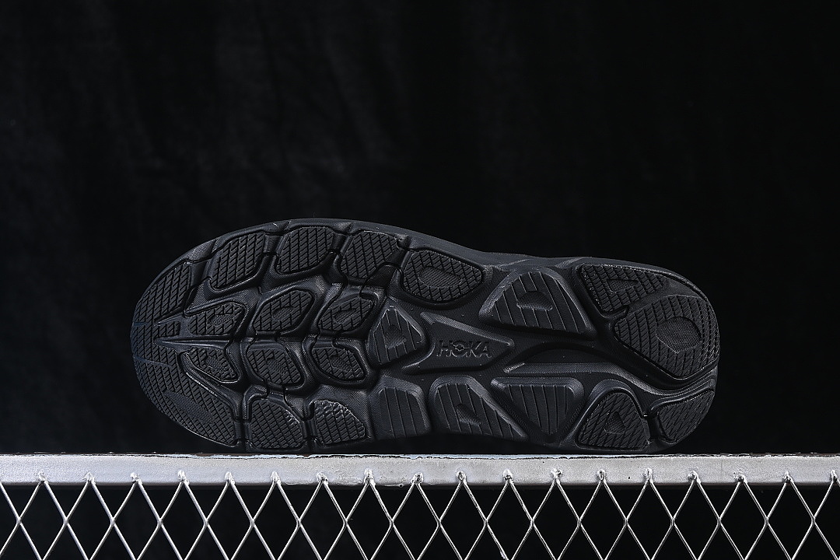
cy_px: 280
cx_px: 420
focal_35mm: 75
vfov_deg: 18.2
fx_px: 1750
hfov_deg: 27.0
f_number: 6.3
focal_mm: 50
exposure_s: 1/60
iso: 160
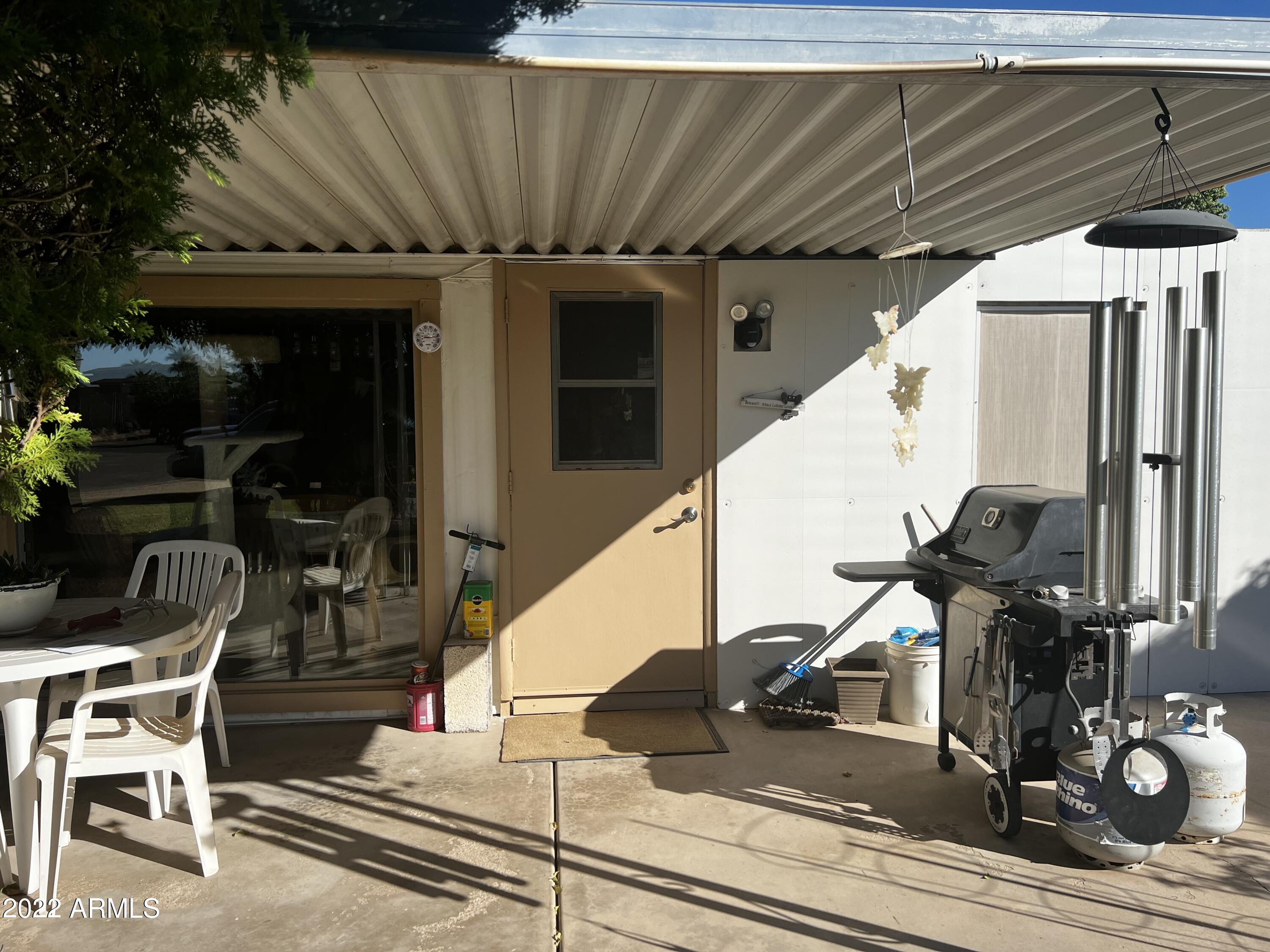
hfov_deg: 67.3
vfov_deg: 53.1
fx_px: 954
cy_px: 476
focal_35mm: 26
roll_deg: +1.1
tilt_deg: -3.8
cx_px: 635
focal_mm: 5.7
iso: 50
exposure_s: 1/4630
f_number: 1.5
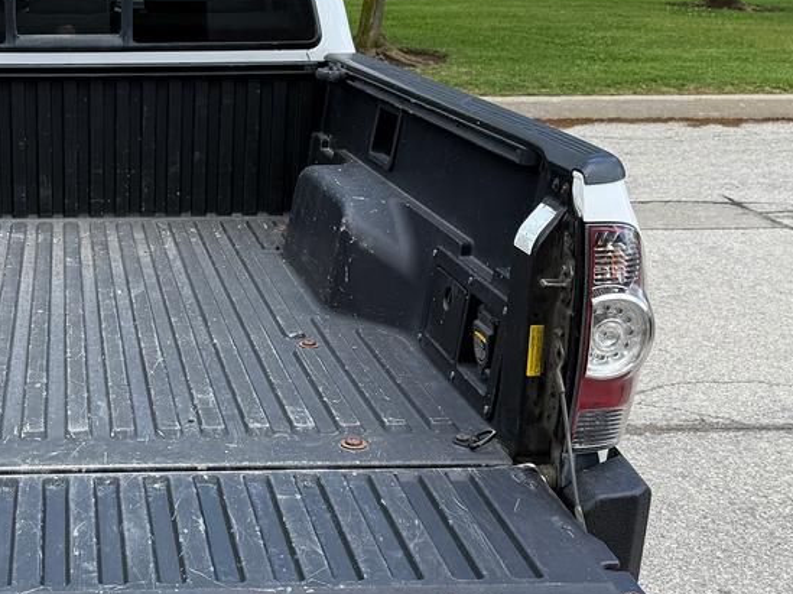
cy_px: 325
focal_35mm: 56
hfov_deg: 32.7
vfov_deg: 26.1
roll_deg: -0.3
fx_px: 1282
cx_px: 87
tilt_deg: -18.1
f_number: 1.78
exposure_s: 1/1292
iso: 80
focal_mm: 6.76
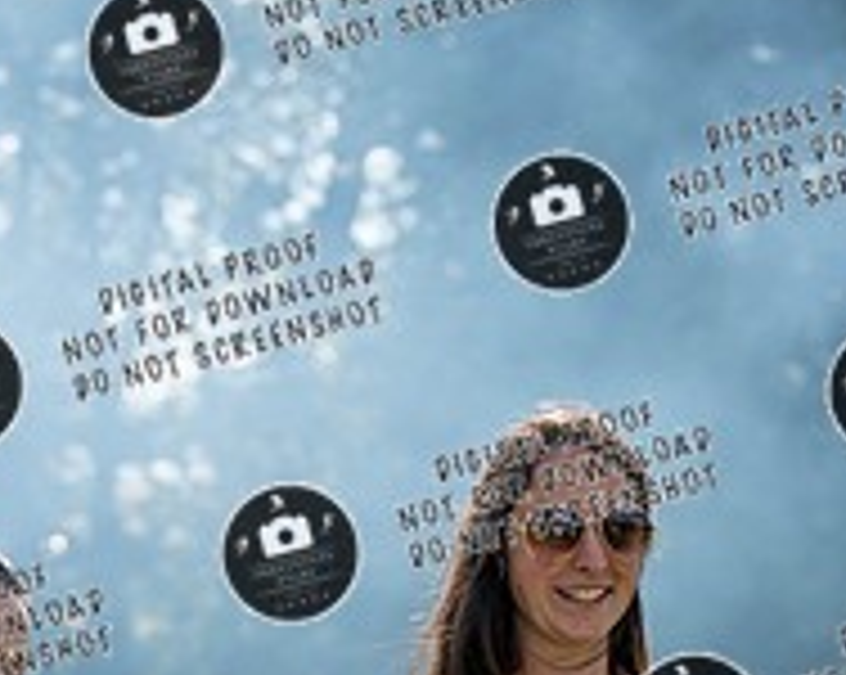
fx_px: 5078
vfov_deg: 7.5
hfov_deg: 9.5
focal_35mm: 203
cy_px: 776
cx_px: 382
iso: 220
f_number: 3.5
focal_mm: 70
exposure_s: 1/1600
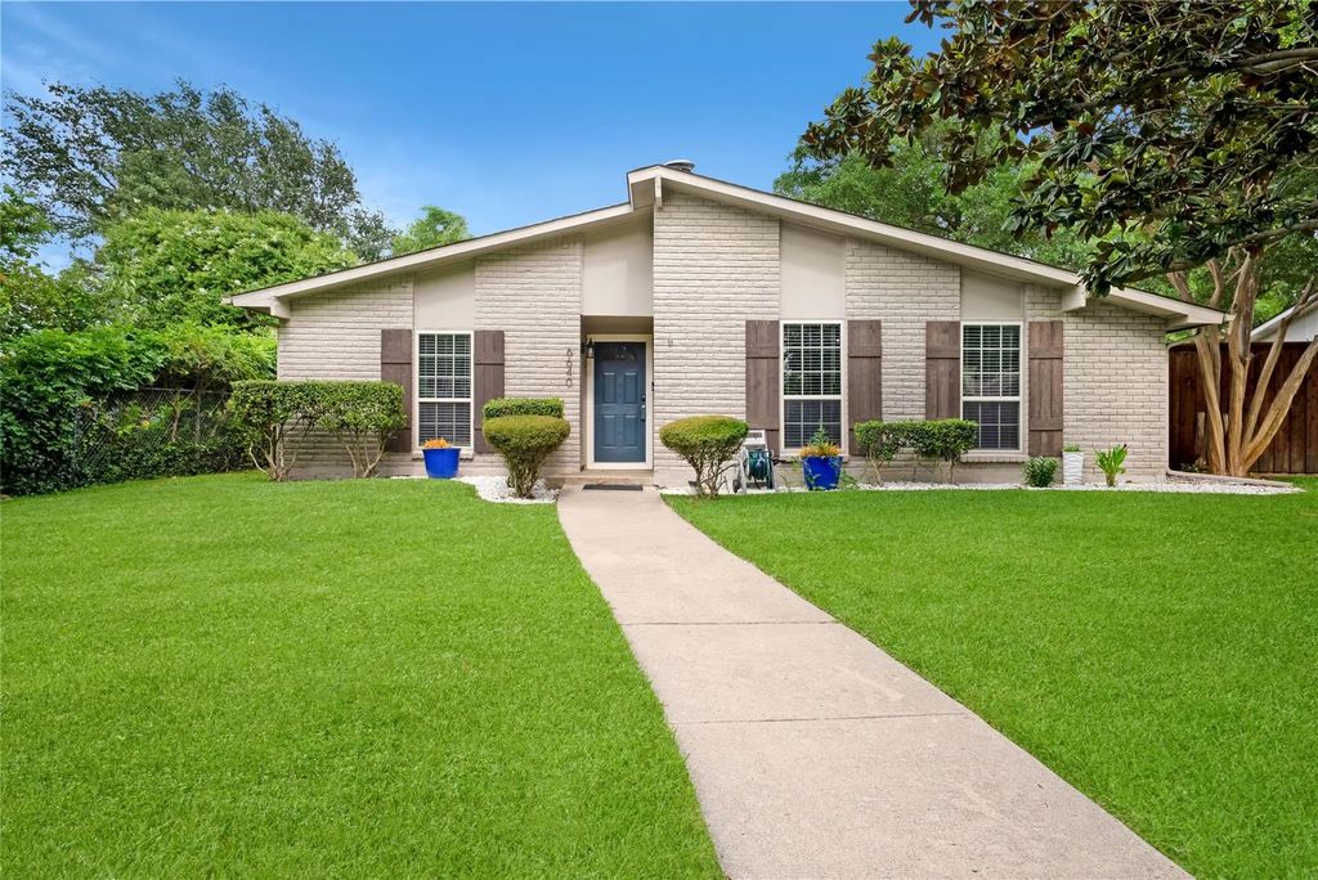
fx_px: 769
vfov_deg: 59.6
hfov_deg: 81.2
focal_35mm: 21
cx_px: 659
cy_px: 440
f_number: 9
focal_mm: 21
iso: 100
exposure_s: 1/100
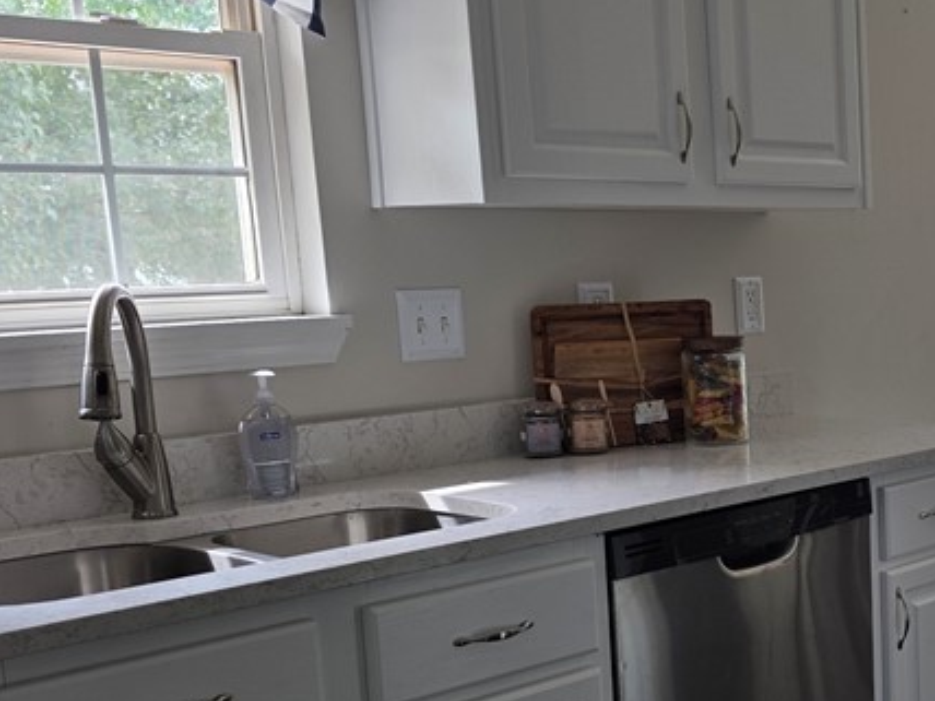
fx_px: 1486
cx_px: 1009
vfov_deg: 26.4
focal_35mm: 55
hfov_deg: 31.3
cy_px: 485
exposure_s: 1/180
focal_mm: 6.3
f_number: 1.7
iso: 64
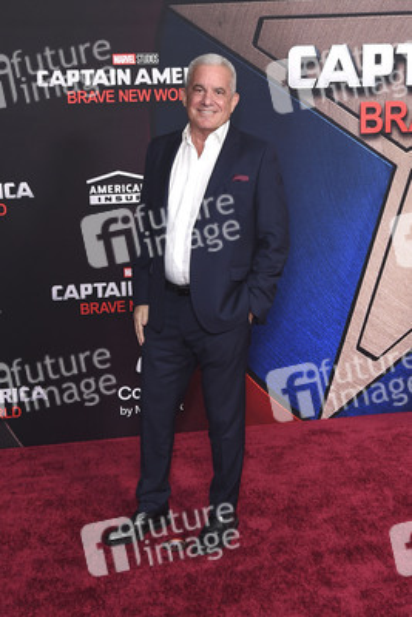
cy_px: 308
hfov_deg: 41.1
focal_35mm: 32
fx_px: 549
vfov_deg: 58.7
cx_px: 206
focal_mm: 32
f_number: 5.6
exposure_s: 1/250
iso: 1600
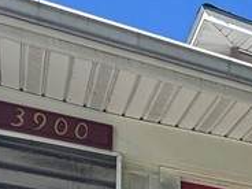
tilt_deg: +2.4
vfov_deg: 15.5
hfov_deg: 21.7
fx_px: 568
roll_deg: +0.9
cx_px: 357
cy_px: 366
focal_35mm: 78
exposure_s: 1/1277
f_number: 2.2
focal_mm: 2.22
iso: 50
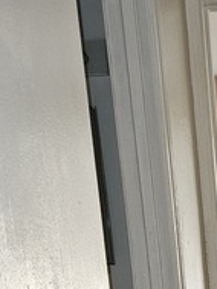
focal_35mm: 81
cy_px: 356
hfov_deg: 16.5
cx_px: 333
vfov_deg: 22.1
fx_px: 676
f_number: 1.8
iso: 100
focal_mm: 5.4
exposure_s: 1/40
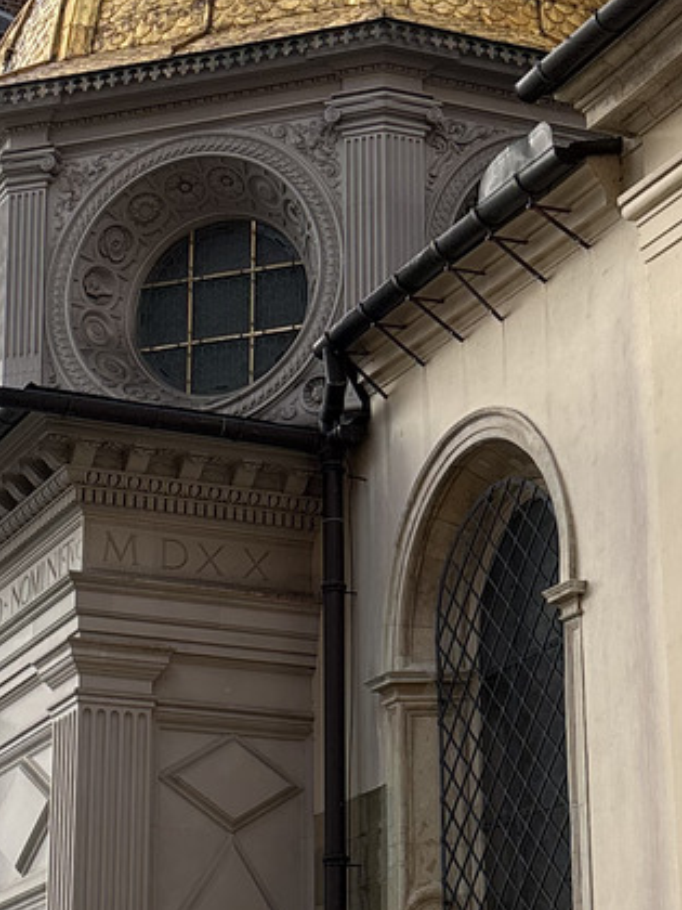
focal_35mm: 99
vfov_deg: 19.8
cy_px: 438
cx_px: 323
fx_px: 2601
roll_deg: -0.2
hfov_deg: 14.9
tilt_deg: +18.7
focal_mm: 5.96
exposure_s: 1/2364
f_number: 1.6
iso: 64
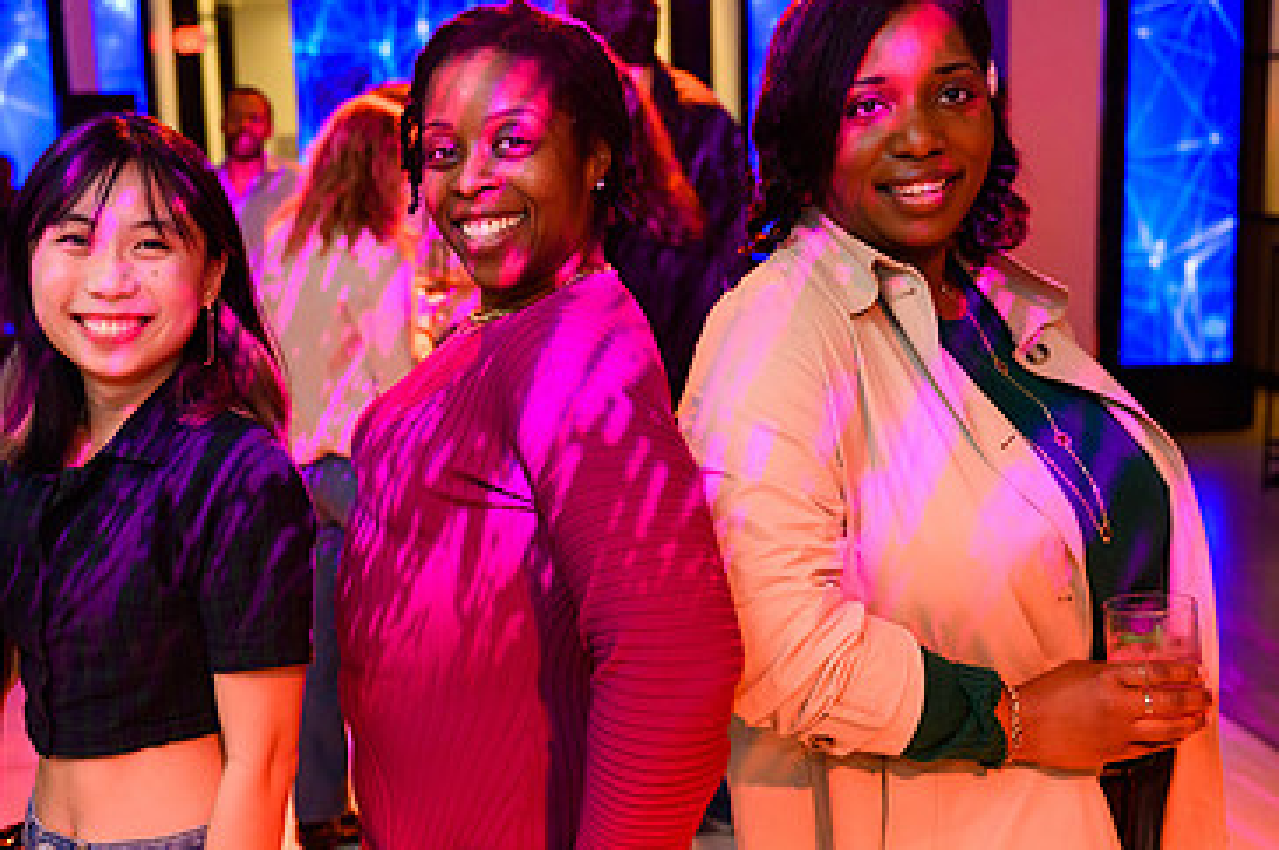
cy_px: 407
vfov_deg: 31.1
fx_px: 1526
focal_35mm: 43
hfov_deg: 45.3
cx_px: 541
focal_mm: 27
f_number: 3.2
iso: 1600
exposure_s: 1/160
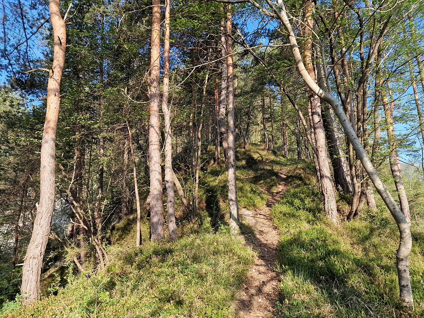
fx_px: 282
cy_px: 159
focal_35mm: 23
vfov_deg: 58.9
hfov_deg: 73.9
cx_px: 212
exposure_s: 1/231
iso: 50
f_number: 1.8
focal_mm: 6.4
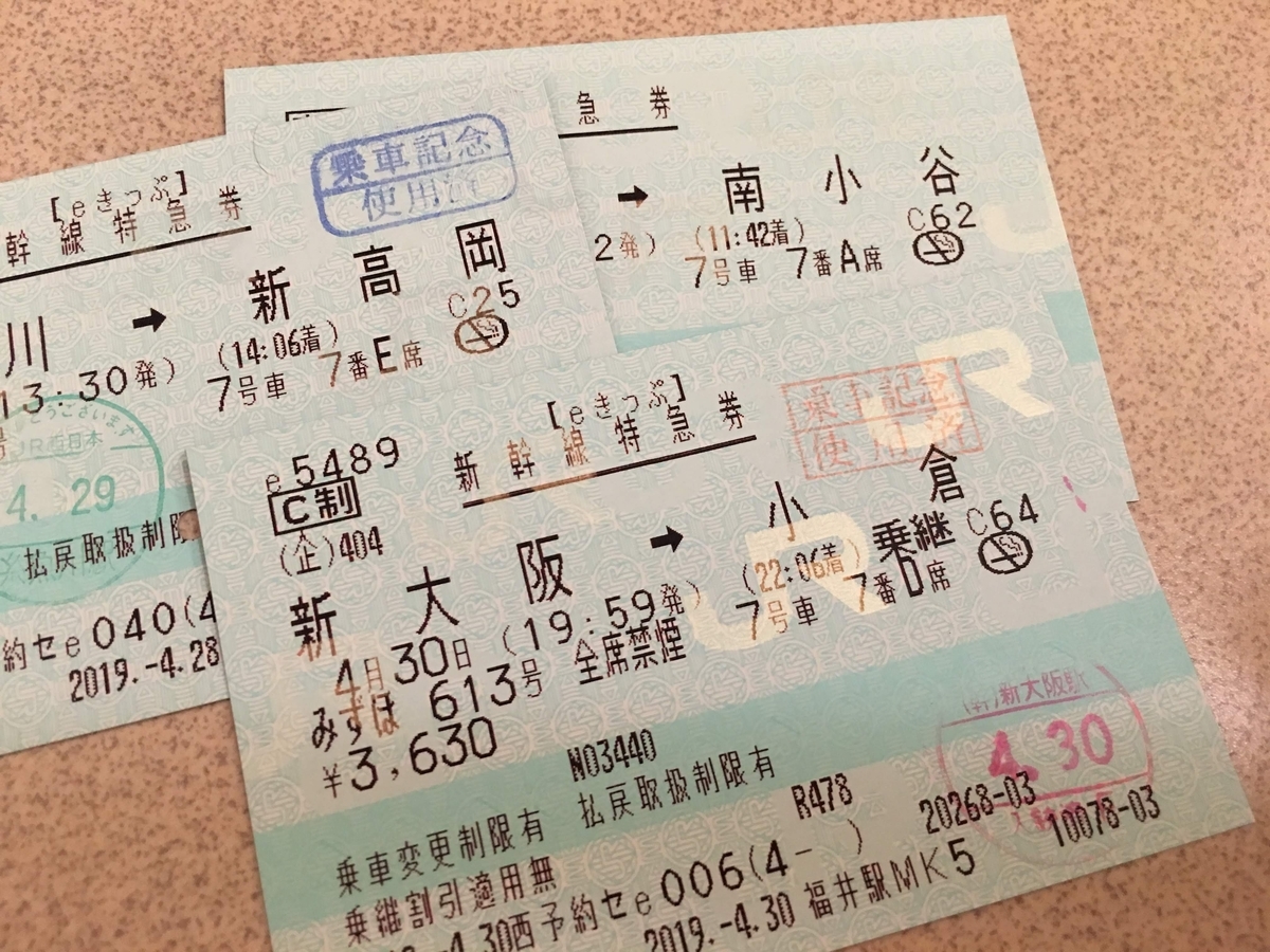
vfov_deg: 48.2
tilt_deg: -71.5
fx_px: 1064
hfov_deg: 61.7
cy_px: 476
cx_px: 635
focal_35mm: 29
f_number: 2.2
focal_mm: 4.15
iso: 80
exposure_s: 1/15
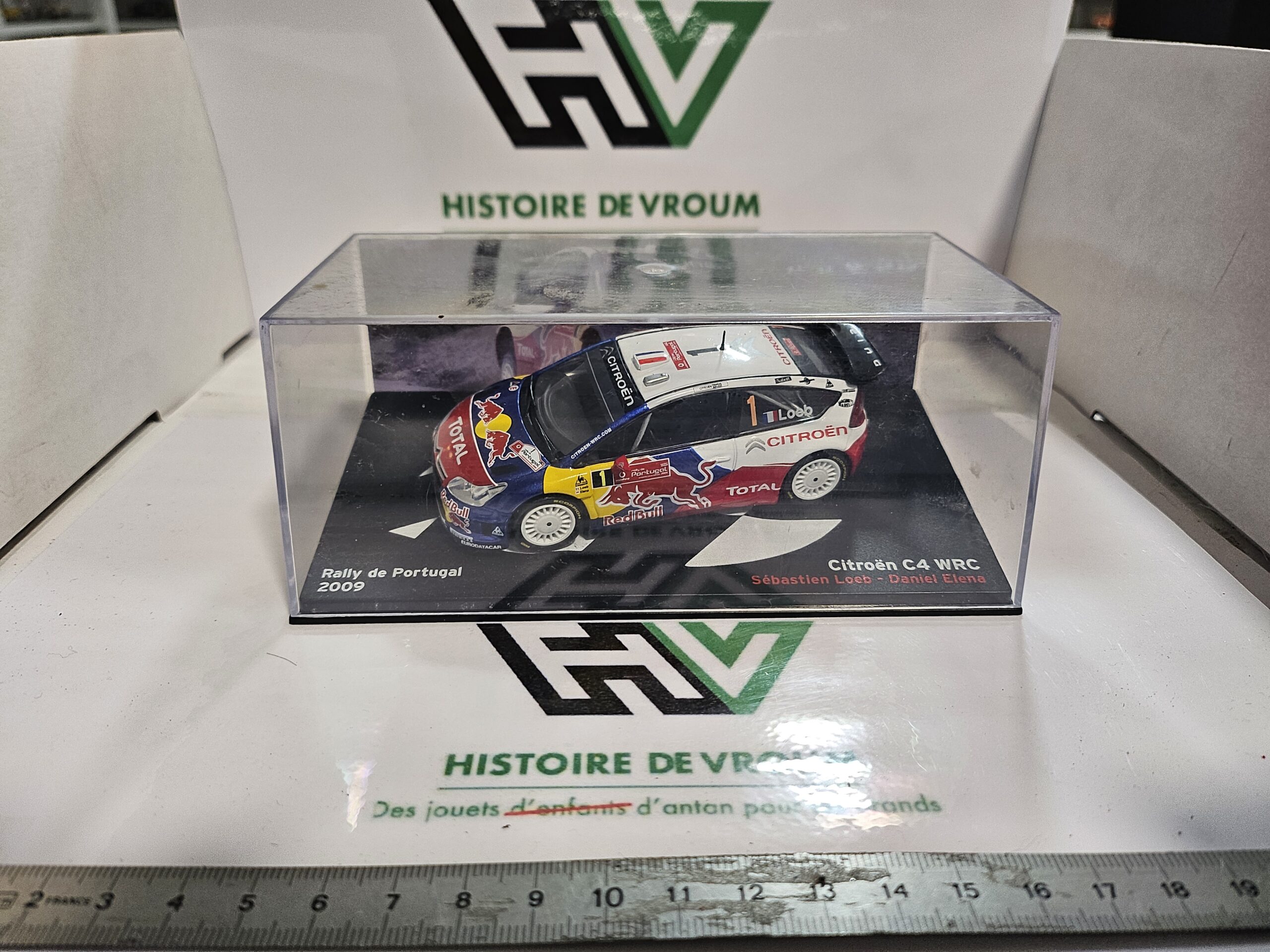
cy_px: 476
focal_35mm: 24
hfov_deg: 71.6
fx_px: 881
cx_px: 635
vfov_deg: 56.8
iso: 125
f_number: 1.8
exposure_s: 1/100
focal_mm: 5
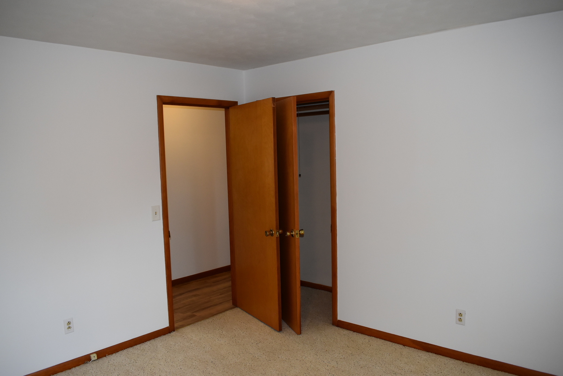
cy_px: 188
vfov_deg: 47.9
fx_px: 422
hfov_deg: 67.4
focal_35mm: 27
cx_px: 282
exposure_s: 1/100
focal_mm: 18
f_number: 5
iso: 800
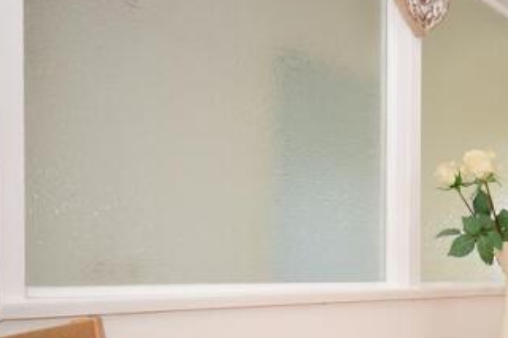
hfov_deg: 43.4
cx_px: 475
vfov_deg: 32.3
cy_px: 275
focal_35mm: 40
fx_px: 565
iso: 100
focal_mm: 13
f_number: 8
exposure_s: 1/25
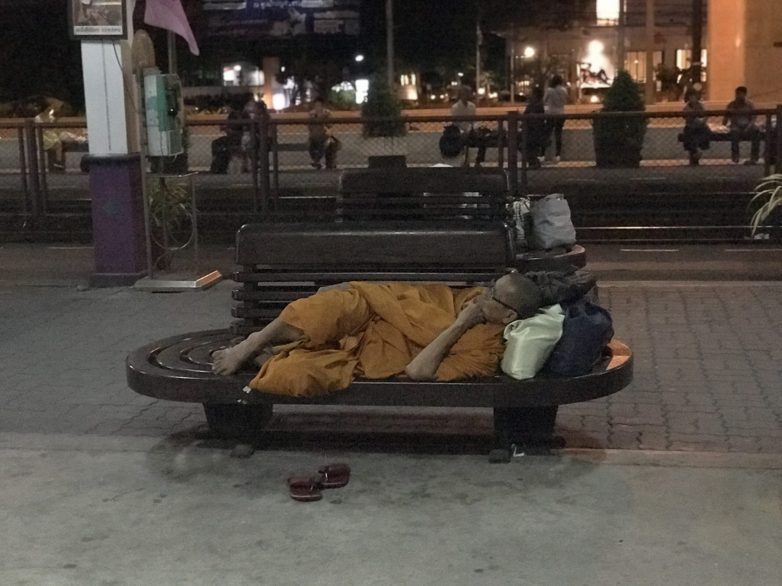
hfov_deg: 33.8
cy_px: 293
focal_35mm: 57
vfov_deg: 25.7
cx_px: 391
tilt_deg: -9.8
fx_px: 1288
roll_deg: +2.4
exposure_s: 1/50
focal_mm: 6.6
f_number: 2.8
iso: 1250
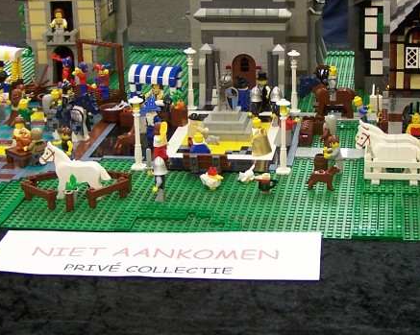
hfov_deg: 21.9
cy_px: 135
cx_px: 278
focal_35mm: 87
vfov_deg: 17.6
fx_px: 1081
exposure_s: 1/2
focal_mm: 6.3
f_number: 2.8
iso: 80
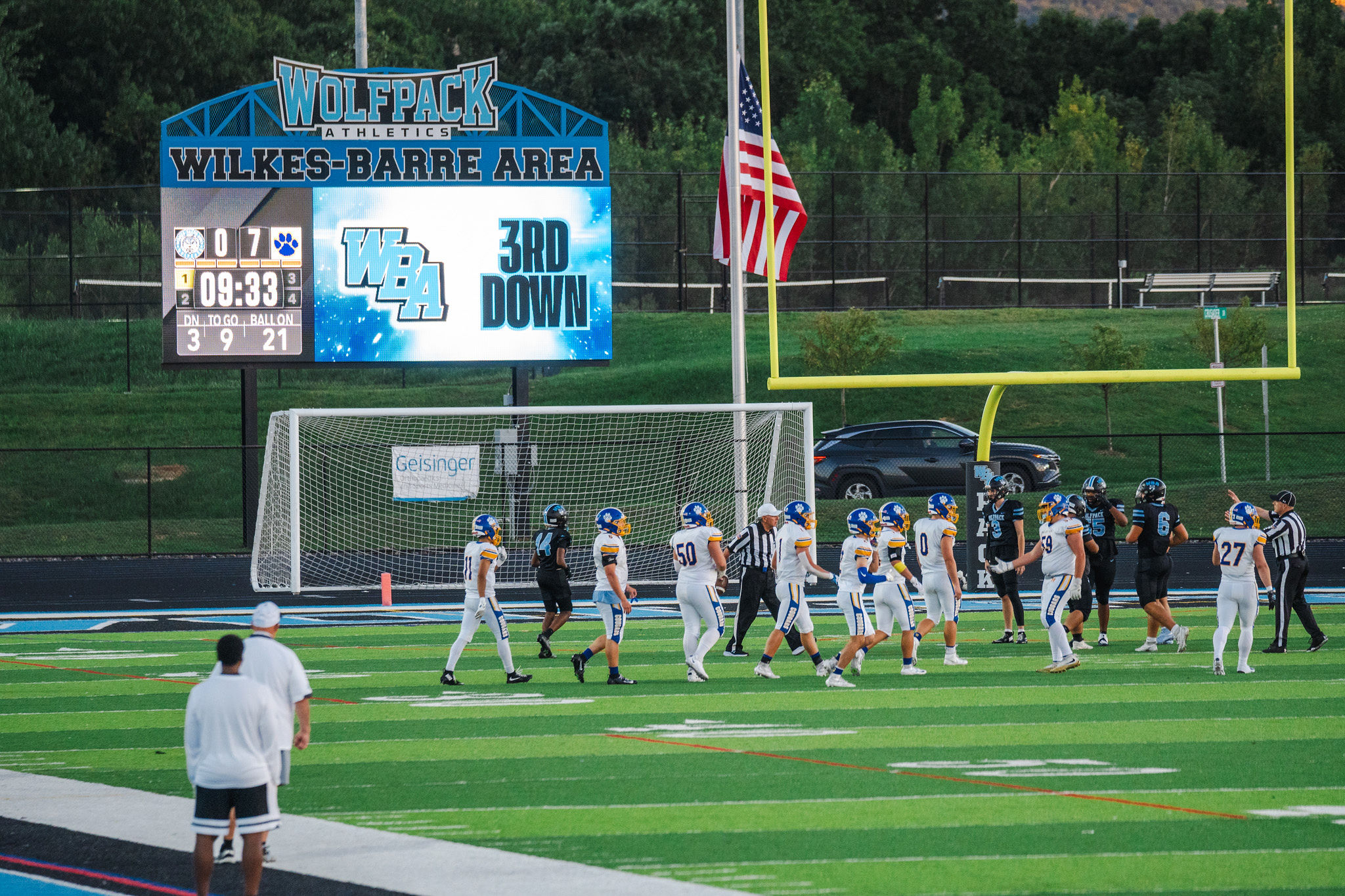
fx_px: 10926
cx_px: 672
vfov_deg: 4.7
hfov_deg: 7.0
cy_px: 448
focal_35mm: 292
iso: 1250
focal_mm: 195
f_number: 3.2
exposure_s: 1/1600
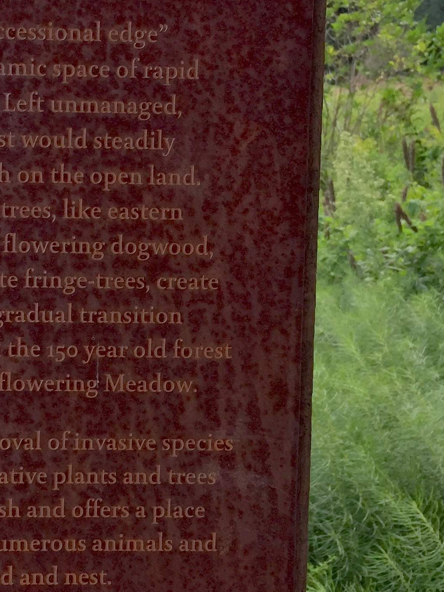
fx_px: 1163
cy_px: 210
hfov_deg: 21.3
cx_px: 88
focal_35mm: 68
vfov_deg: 28.4
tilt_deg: -5.6
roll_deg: -0.5
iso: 32
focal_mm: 4.15
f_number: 2.2
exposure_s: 1/670
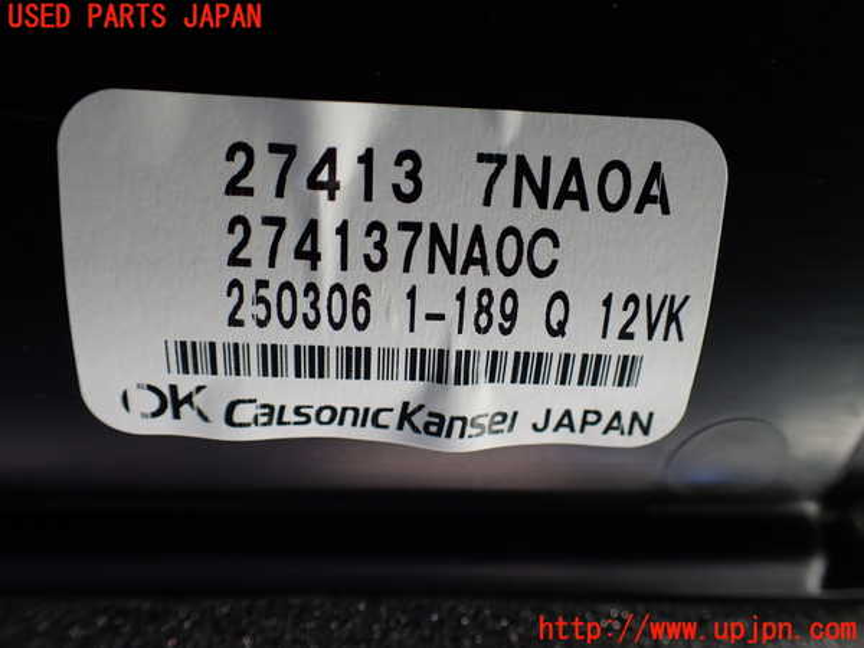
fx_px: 749
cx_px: 432
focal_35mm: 30
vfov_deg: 46.8
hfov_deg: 60.0
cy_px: 324
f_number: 2.3
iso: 160
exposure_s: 1/125
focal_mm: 5.4
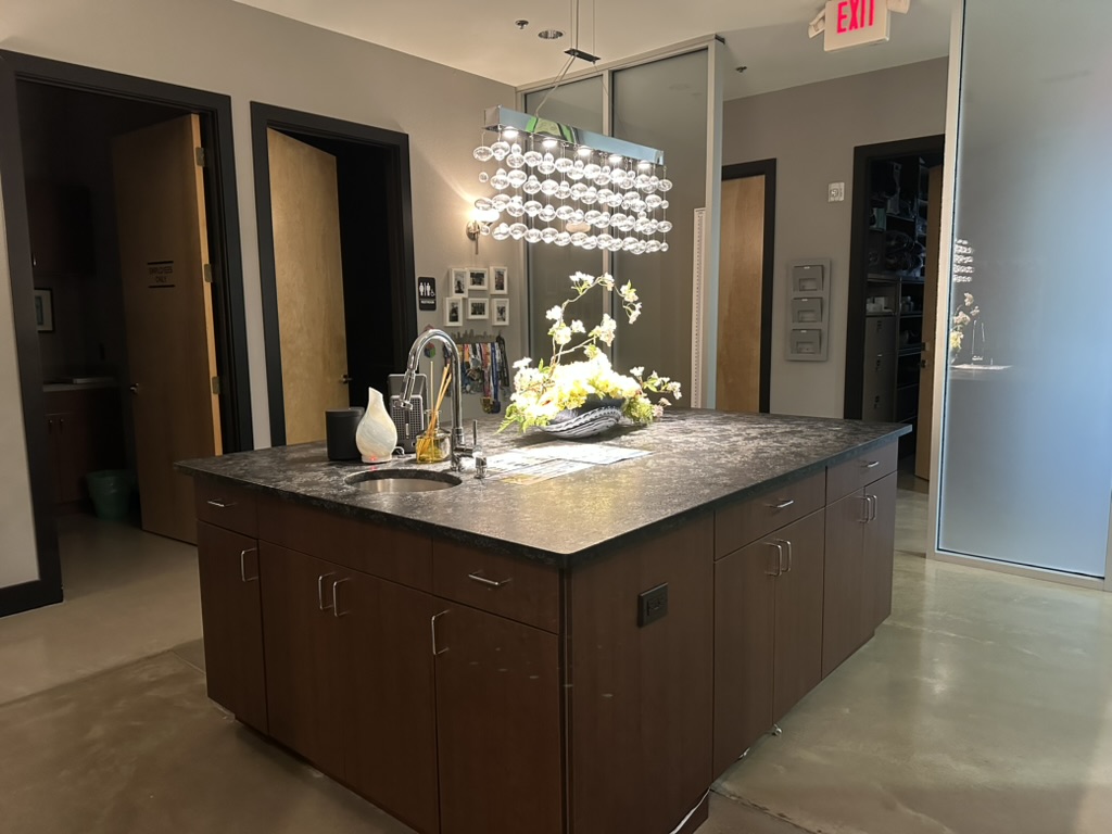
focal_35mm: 24
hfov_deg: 71.6
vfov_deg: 56.8
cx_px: 556
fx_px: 771
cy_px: 417
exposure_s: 1/40
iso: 640
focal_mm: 6.86
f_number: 1.78
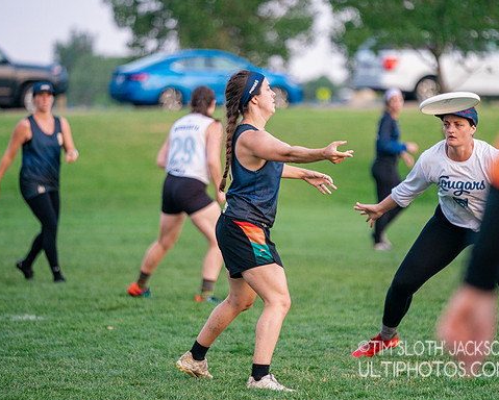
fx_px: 3385
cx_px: 293
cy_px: 201
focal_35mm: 229
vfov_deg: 6.8
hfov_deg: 8.4
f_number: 2.8
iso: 1600
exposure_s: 1/2500
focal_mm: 200
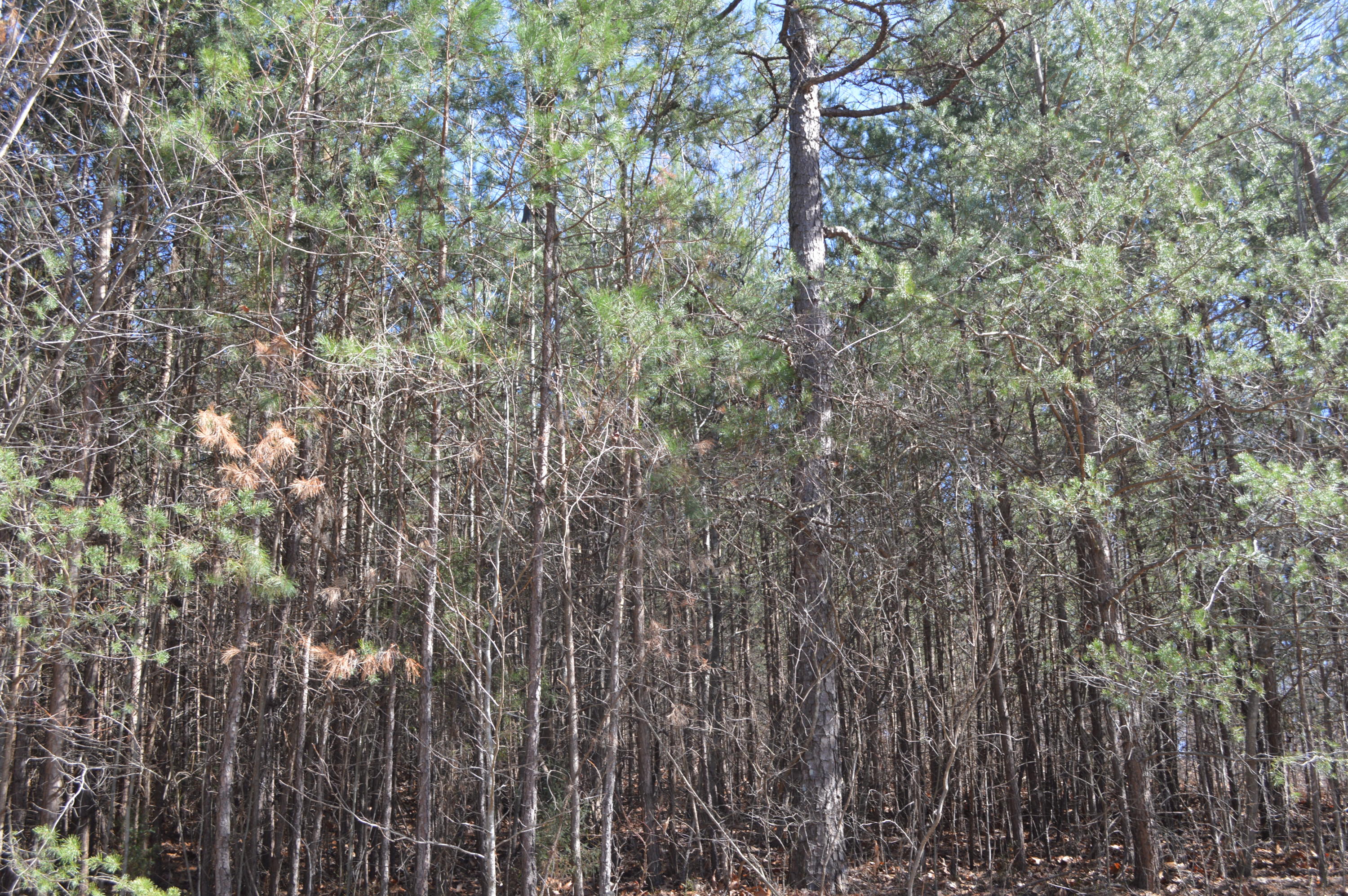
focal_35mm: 36
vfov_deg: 36.8
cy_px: 448
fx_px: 1347
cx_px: 674
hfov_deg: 53.2
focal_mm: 24
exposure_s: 1/125
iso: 200
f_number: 5.6
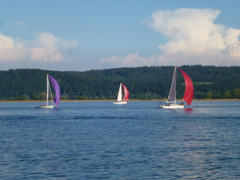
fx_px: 839
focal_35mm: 121
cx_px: 120
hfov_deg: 16.3
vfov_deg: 12.2
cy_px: 90
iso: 100
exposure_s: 1/640
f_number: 5.1
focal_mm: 21.7
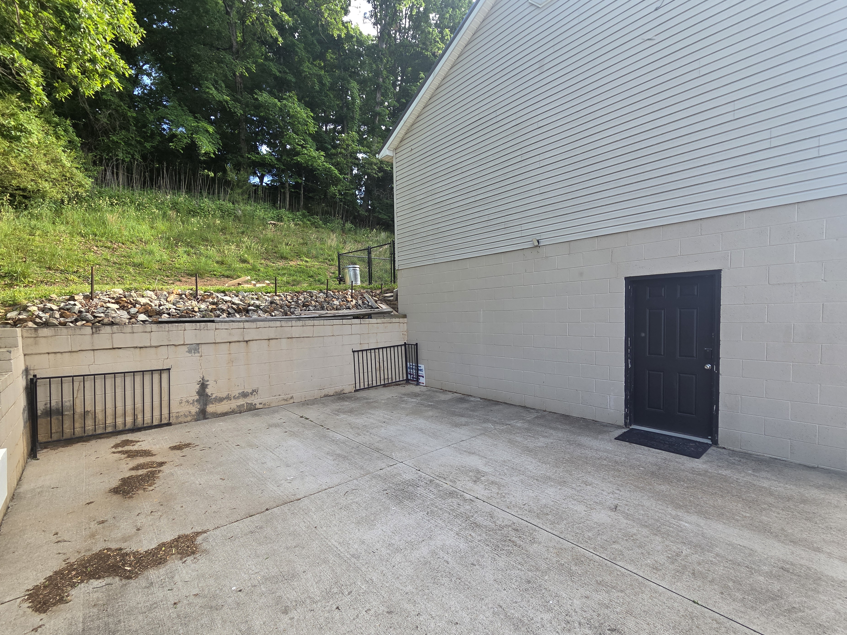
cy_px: 333
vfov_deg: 85.6
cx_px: 435
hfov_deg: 102.0
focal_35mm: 14
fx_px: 343
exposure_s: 1/359
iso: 80
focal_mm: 2.2
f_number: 2.2
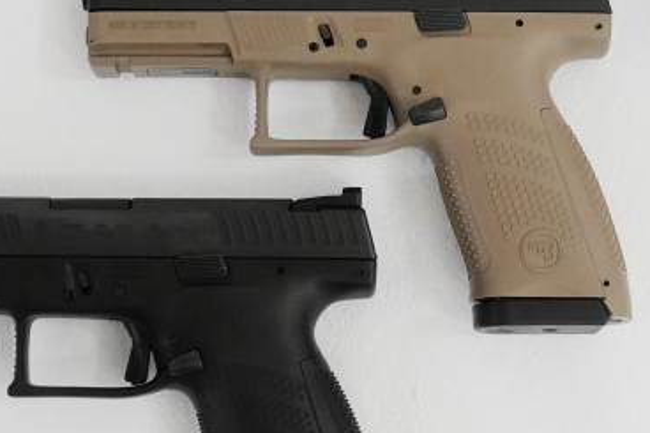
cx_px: 359
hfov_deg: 18.1
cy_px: 144
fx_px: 2039
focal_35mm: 113
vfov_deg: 12.1
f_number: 5.6
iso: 2500
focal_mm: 18.89
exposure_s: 1/60
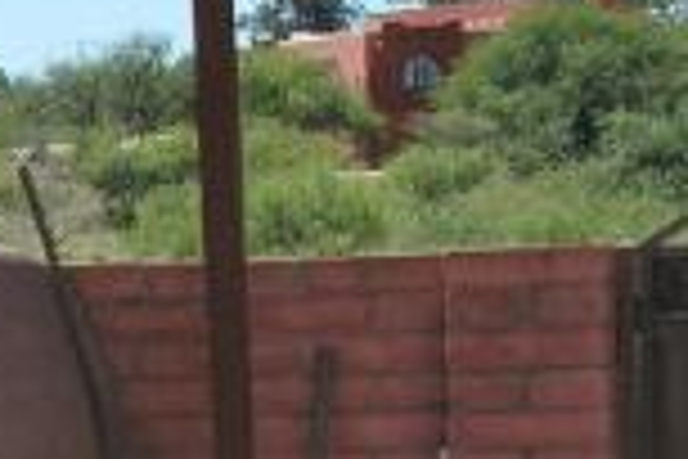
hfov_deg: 9.1
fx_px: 4166
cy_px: 760
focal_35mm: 218
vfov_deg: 6.2
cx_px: -499
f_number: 7
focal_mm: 12.7
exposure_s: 1/207
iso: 50
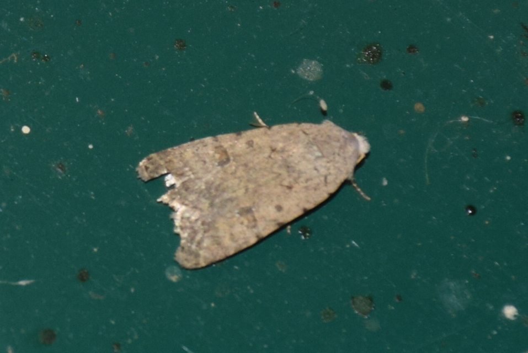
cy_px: 176
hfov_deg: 9.8
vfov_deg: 6.6
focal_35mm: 210
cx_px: 264
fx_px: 3083
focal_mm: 140
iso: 320
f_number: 5.6
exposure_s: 1/60
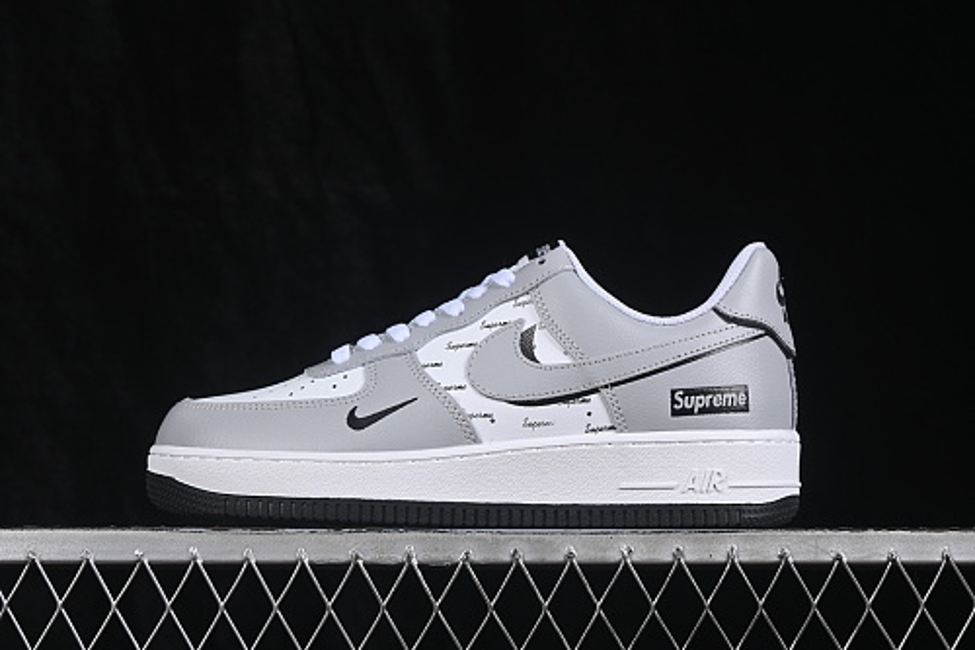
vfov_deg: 18.2
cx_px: 488
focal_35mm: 75
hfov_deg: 27.0
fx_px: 2030
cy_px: 325
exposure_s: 1/80
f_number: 8
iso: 160
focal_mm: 50
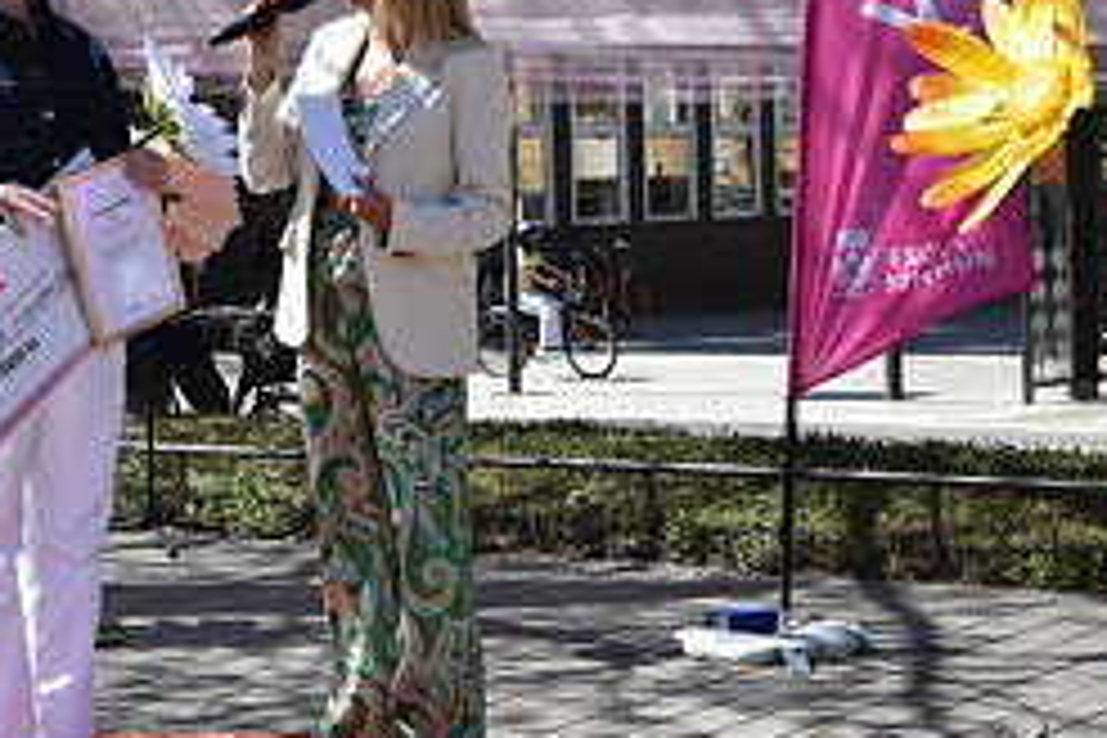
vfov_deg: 14.7
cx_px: 200
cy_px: 248
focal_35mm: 93
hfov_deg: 21.6
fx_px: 2860
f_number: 9
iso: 200
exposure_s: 1/320
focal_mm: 46
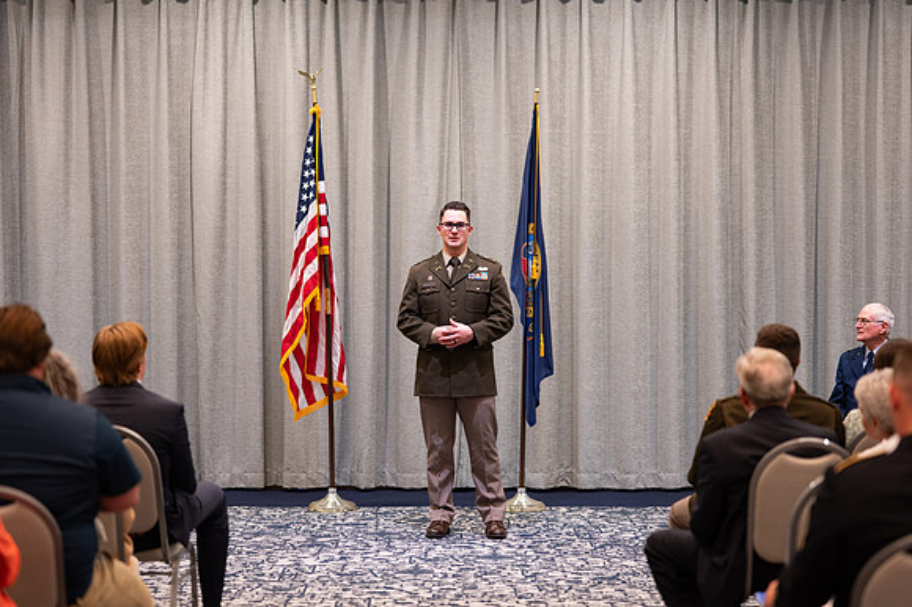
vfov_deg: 16.0
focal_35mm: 85
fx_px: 2164
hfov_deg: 23.8
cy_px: 304
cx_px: 456
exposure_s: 1/200
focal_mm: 85
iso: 1000
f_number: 1.8
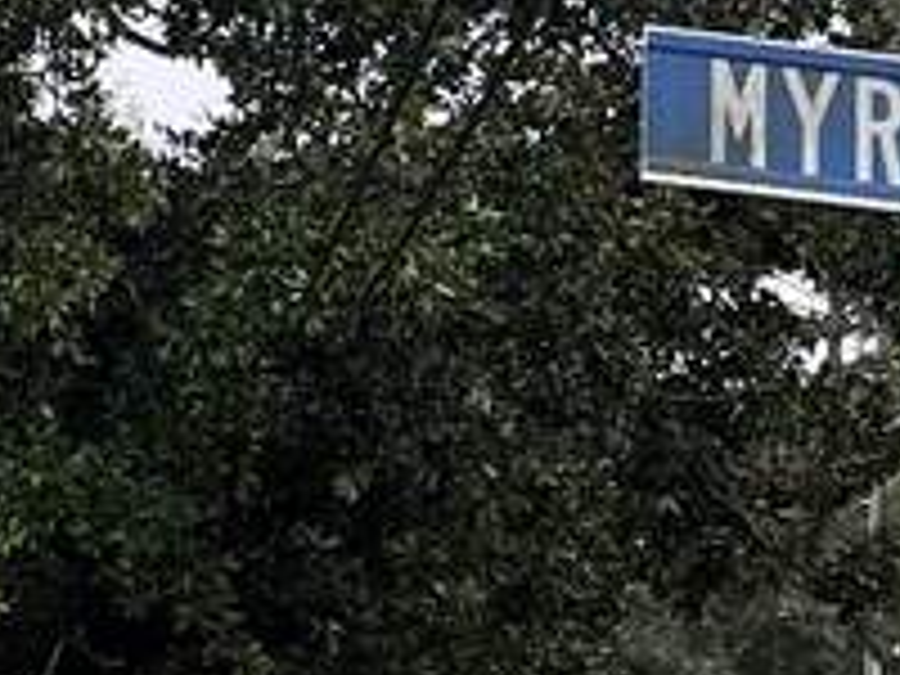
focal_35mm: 156
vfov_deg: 9.4
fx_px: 4056
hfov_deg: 12.0
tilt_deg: +1.8
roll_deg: -0.7
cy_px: 783
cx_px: -518
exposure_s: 1/121
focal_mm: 5.1
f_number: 1.6
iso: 100
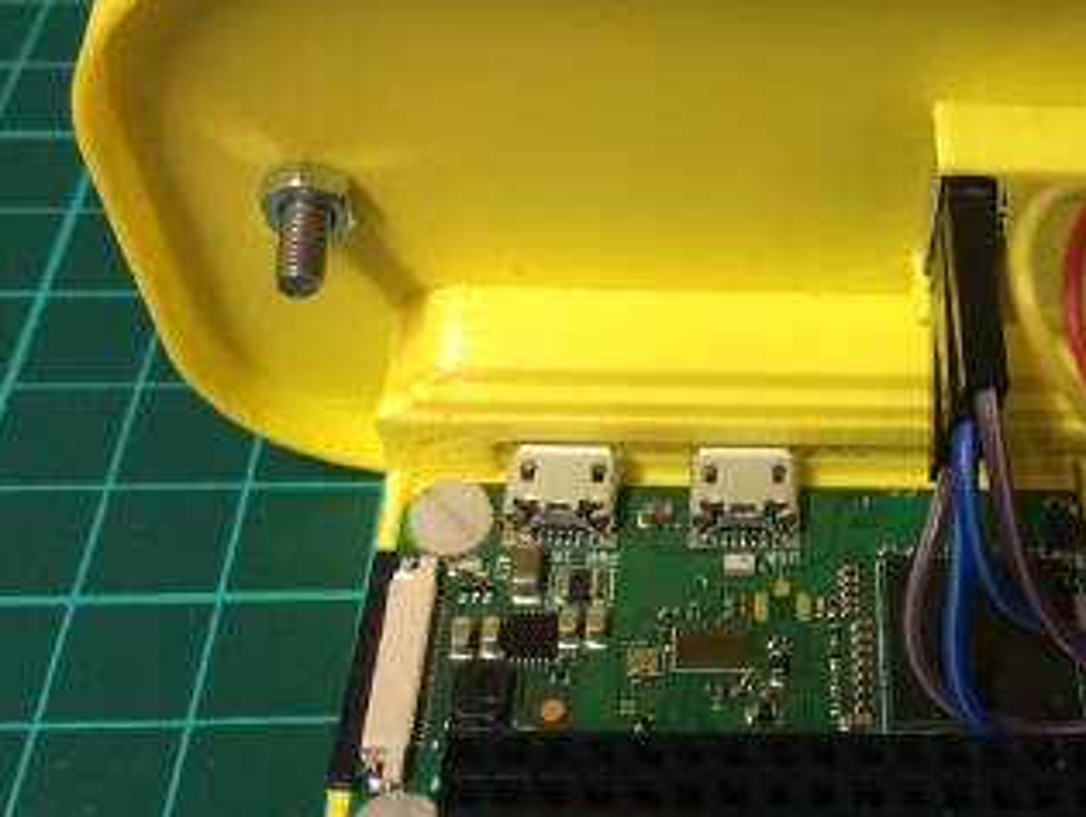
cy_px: 386
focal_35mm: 49
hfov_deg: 37.6
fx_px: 1539
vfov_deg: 29.7
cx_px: 857
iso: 200
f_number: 2.2
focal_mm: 4.15
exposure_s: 1/33
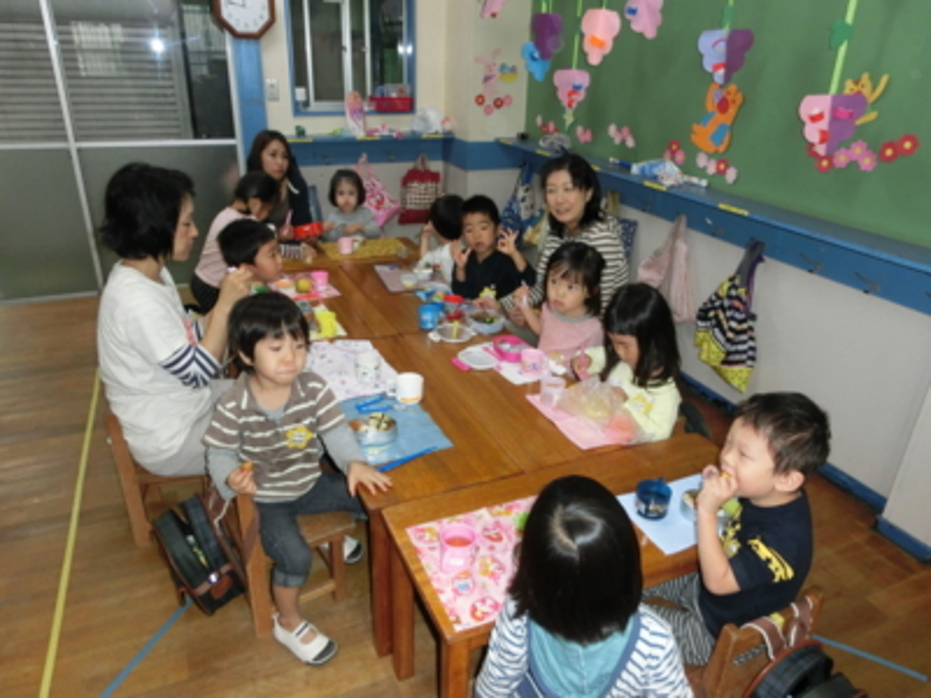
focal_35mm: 24
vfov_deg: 56.8
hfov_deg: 71.6
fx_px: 645
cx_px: 466
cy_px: 349
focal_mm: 4.24
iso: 400
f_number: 3
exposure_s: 1/125
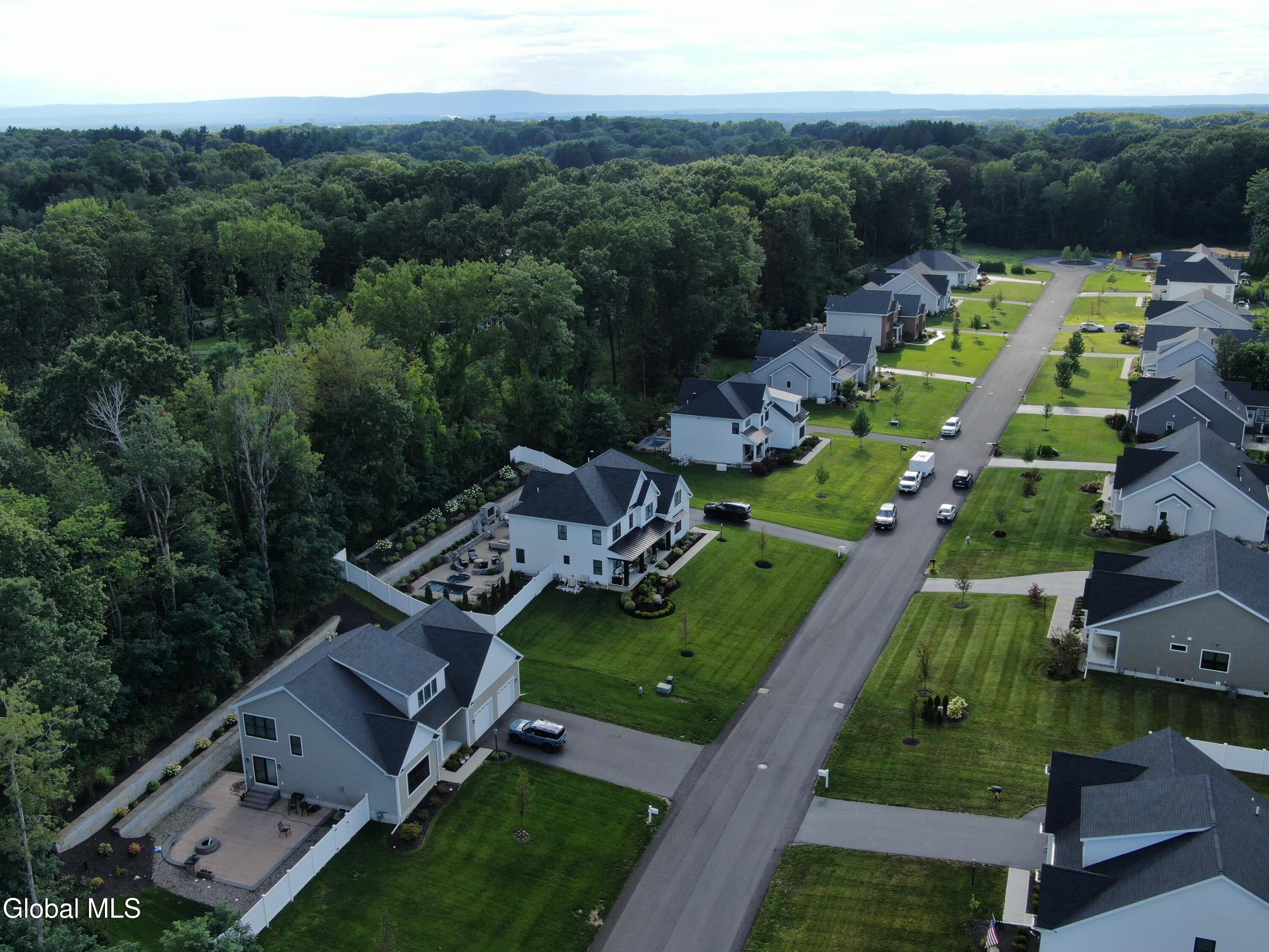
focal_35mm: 34
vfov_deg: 41.8
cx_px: 634
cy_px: 476
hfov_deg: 54.0
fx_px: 1246
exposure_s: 1/640
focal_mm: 5.82
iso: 100
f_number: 3.2
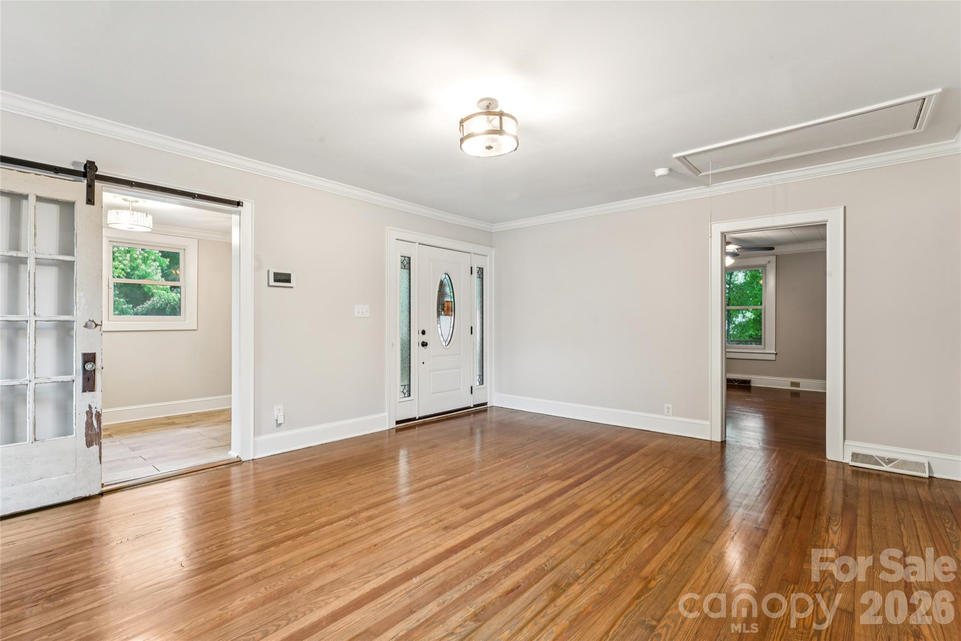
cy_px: 320
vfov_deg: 72.0
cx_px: 480
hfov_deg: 95.0
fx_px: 440
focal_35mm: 16
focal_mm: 16.5
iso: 100
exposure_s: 2
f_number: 13
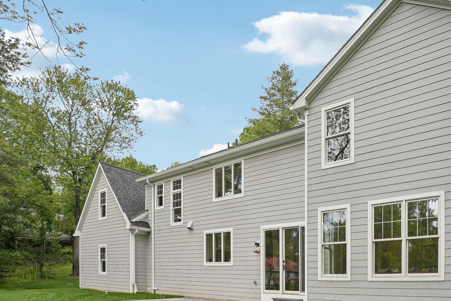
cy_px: 150
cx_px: 325
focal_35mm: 25
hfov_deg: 67.9
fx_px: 313
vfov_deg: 51.3
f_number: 8
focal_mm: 16
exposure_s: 1/160
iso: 100
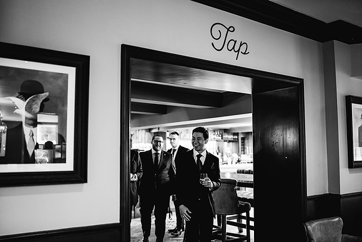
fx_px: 352
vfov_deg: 37.9
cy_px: 121
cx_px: 181
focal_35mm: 35
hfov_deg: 54.4
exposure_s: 1/250
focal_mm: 35
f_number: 1.4
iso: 2500
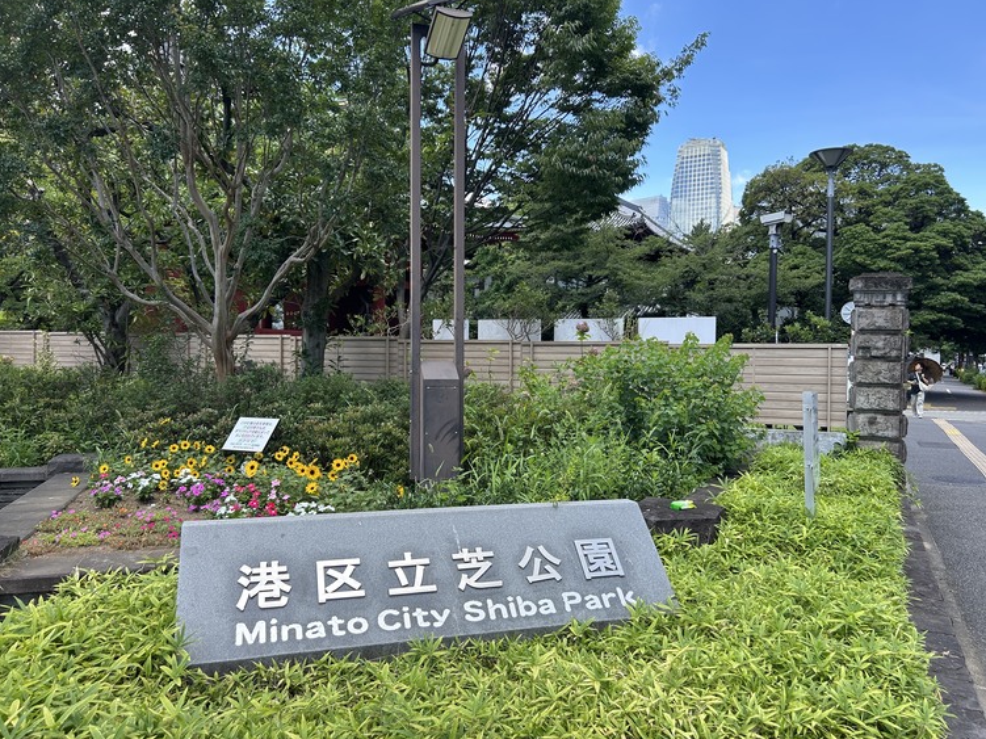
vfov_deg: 51.3
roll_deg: -0.8
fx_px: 769
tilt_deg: -1.1
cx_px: 511
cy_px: 367
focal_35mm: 27
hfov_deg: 65.3
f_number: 1.5
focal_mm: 5.7
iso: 50
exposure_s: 1/982
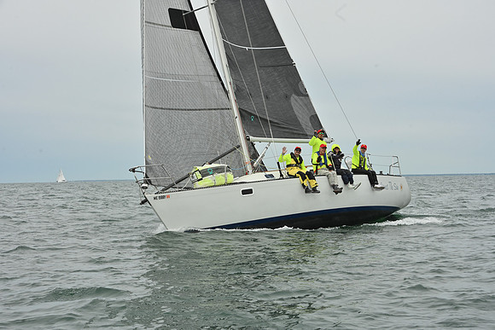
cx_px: 248
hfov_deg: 26.0
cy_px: 165
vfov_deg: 17.5
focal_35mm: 78
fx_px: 1073
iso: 320
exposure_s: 1/800
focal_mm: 78
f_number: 11
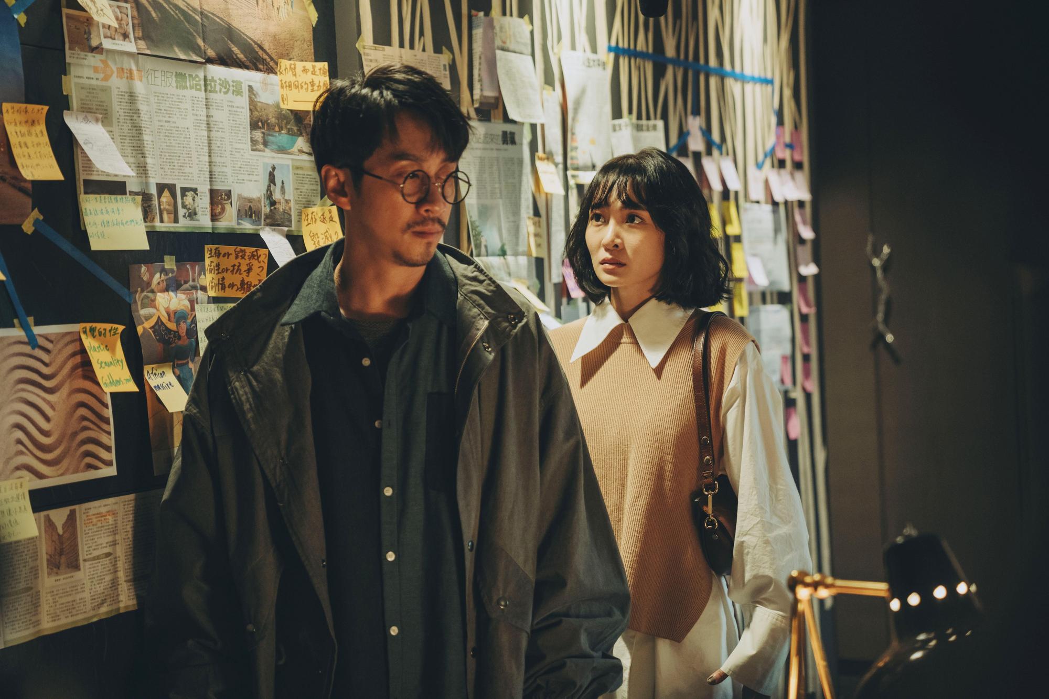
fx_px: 2039
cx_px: 524
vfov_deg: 19.5
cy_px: 350
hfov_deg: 28.8
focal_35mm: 70
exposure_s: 1/80
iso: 2500
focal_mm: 70
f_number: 2.8
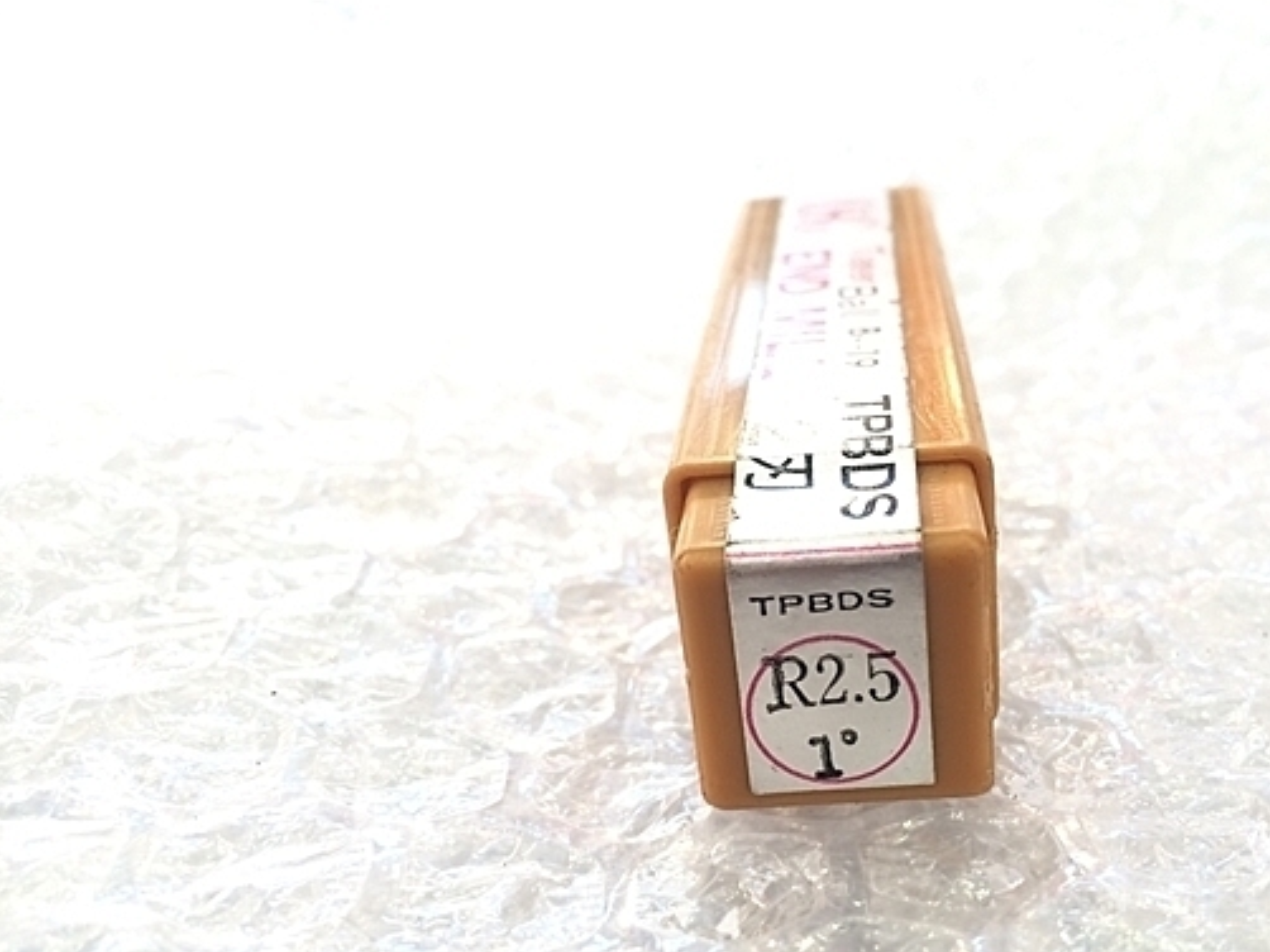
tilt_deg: -37.7
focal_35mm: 37
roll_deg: -2.1
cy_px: 603
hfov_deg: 49.7
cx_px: 794
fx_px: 1357
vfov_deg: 38.4
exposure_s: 1/30
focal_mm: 4.15
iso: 50
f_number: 2.2
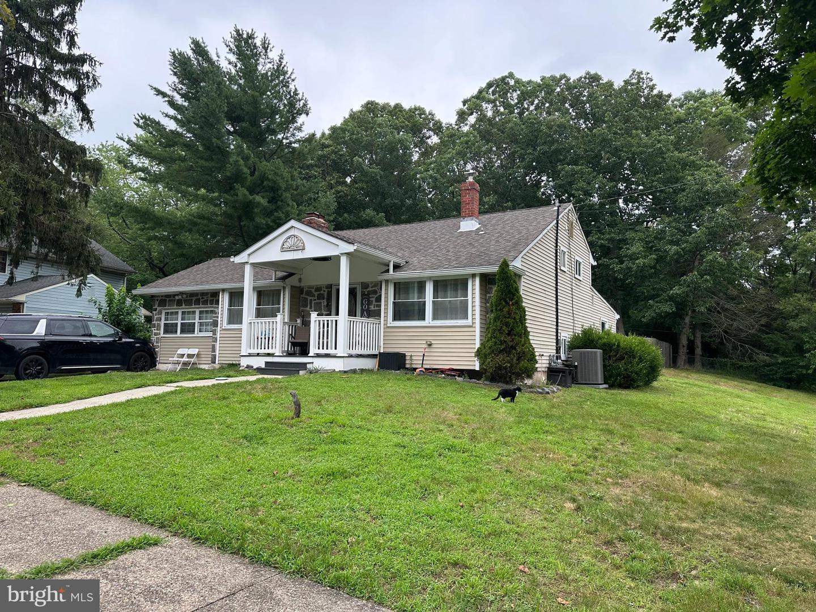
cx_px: 408
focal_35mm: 24
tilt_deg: +4.6
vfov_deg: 56.8
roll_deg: -1.0
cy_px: 306
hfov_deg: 71.6
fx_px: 566
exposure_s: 1/215
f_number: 1.78
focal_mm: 6.86
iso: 80
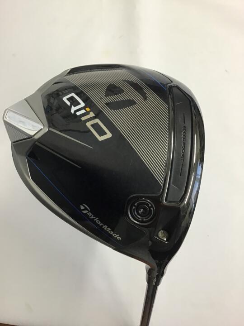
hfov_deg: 45.4
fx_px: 291
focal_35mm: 31
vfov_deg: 58.4
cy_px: 163
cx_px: 122
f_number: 2.4
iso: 100
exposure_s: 1/33
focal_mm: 3.3
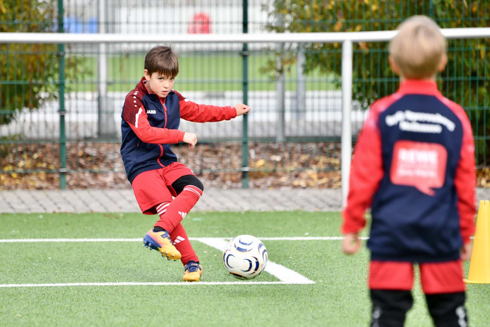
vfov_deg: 3.4
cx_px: 245
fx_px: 5444
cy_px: 164
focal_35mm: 400
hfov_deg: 5.2
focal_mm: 400
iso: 1400
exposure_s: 1/1600
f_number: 5.6
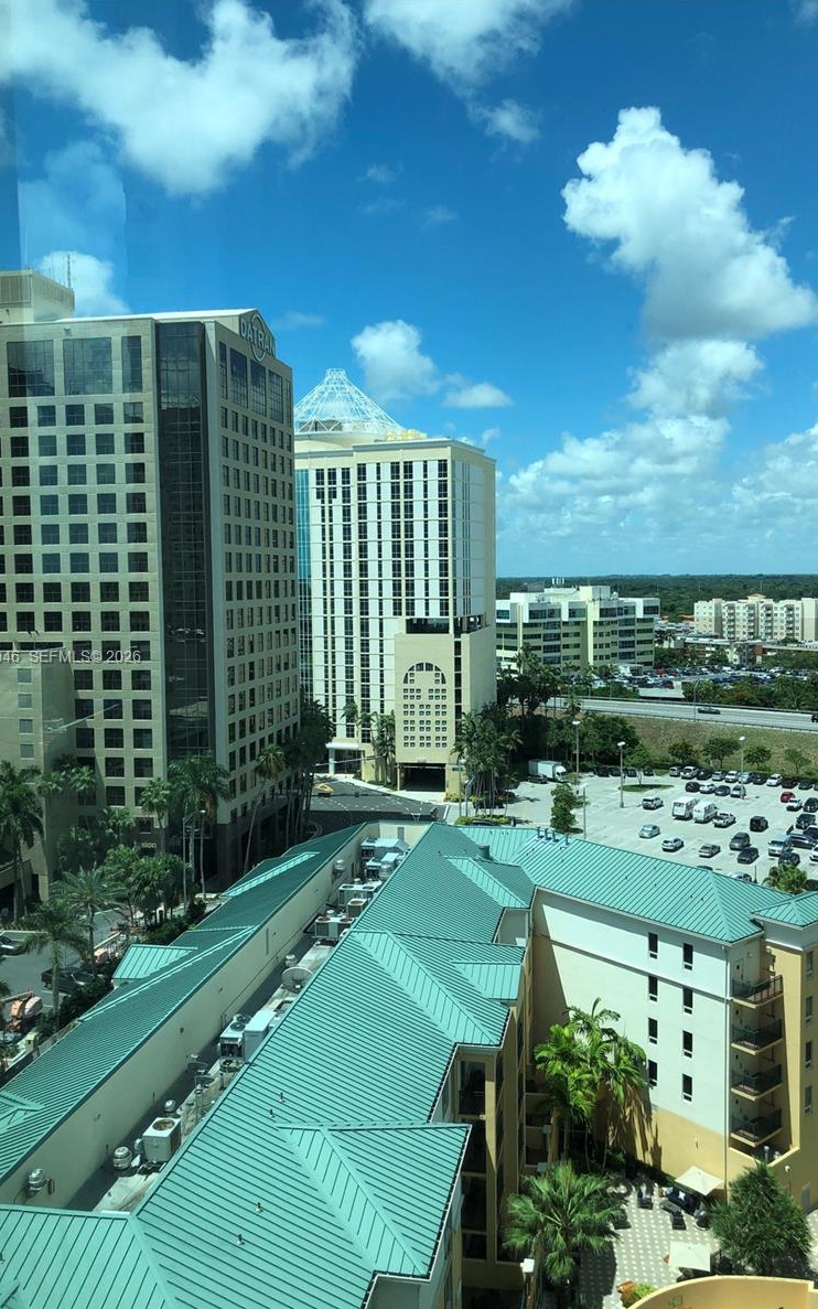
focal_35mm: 30
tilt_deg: -3.9
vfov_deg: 62.9
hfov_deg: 41.8
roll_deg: +0.4
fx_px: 1070
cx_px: 433
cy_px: 658
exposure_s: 1/1799
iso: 20
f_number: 1.8
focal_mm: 3.99
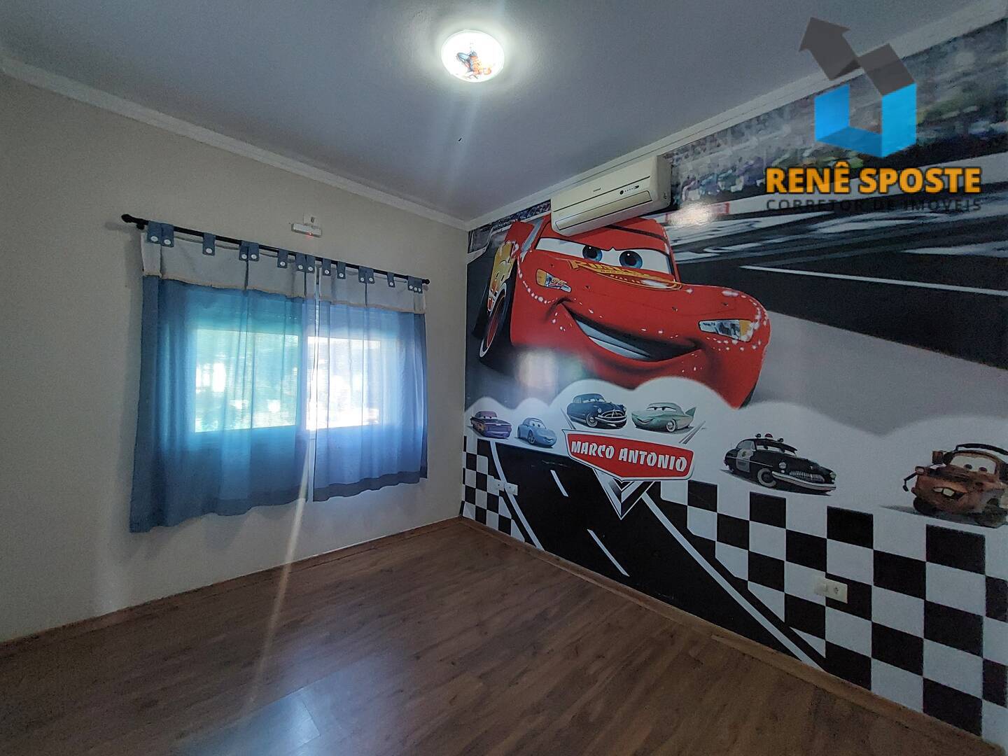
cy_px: 378
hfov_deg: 106.2
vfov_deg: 89.9
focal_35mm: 13
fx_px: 379
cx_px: 504
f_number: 2.2
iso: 320
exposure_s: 1/40
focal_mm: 1.74
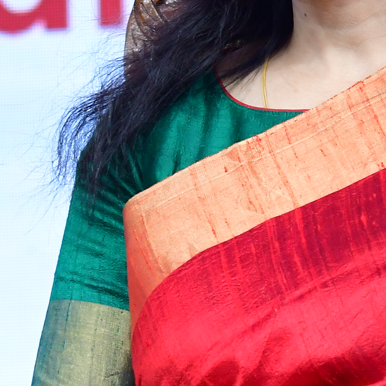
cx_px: -261
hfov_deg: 2.5
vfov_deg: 2.5
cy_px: 189
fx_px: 8781
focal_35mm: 696
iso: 800
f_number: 5
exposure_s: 1/200
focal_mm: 112
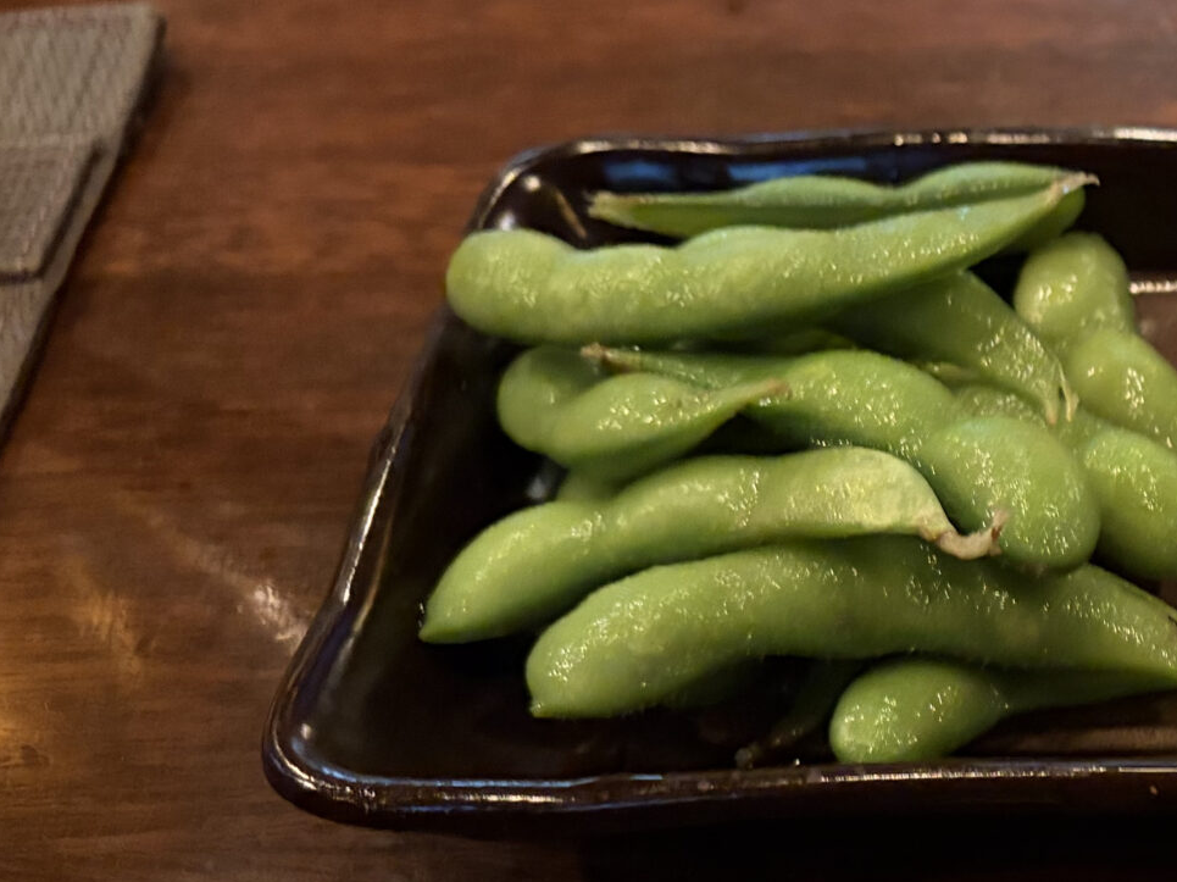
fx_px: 2345
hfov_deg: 24.7
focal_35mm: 69
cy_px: 537
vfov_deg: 21.3
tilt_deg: -45.9
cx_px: 1508
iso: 640
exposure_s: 1/25
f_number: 1.6
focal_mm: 5.96
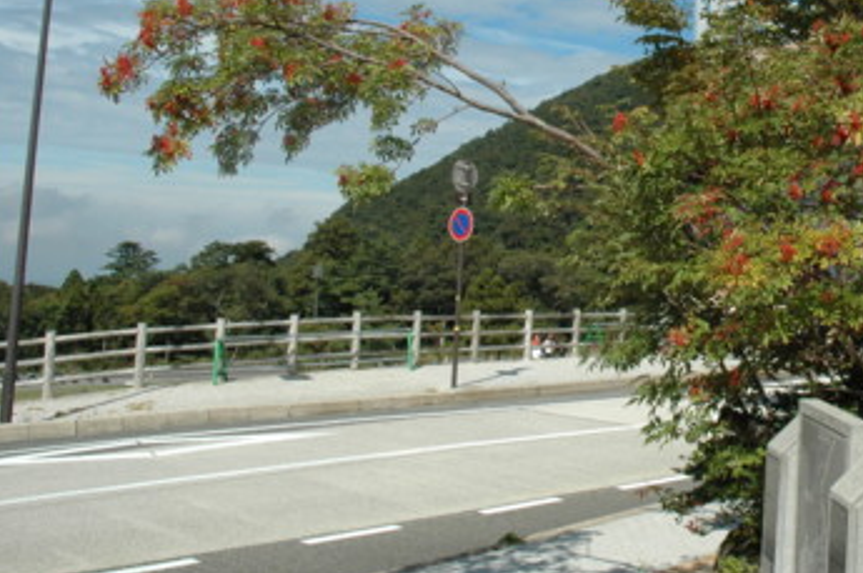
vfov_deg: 28.2
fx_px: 1125
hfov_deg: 40.0
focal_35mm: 47
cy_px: 144
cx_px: 708
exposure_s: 1/500
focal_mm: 18
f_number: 11
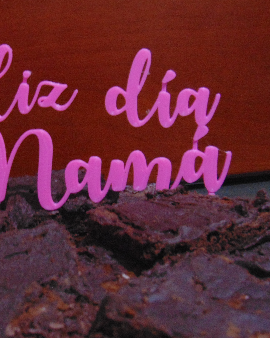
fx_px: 659
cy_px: 167
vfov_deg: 28.7
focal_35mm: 66
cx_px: 65
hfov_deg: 22.9
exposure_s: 1/4
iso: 400
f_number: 3.5
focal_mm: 9
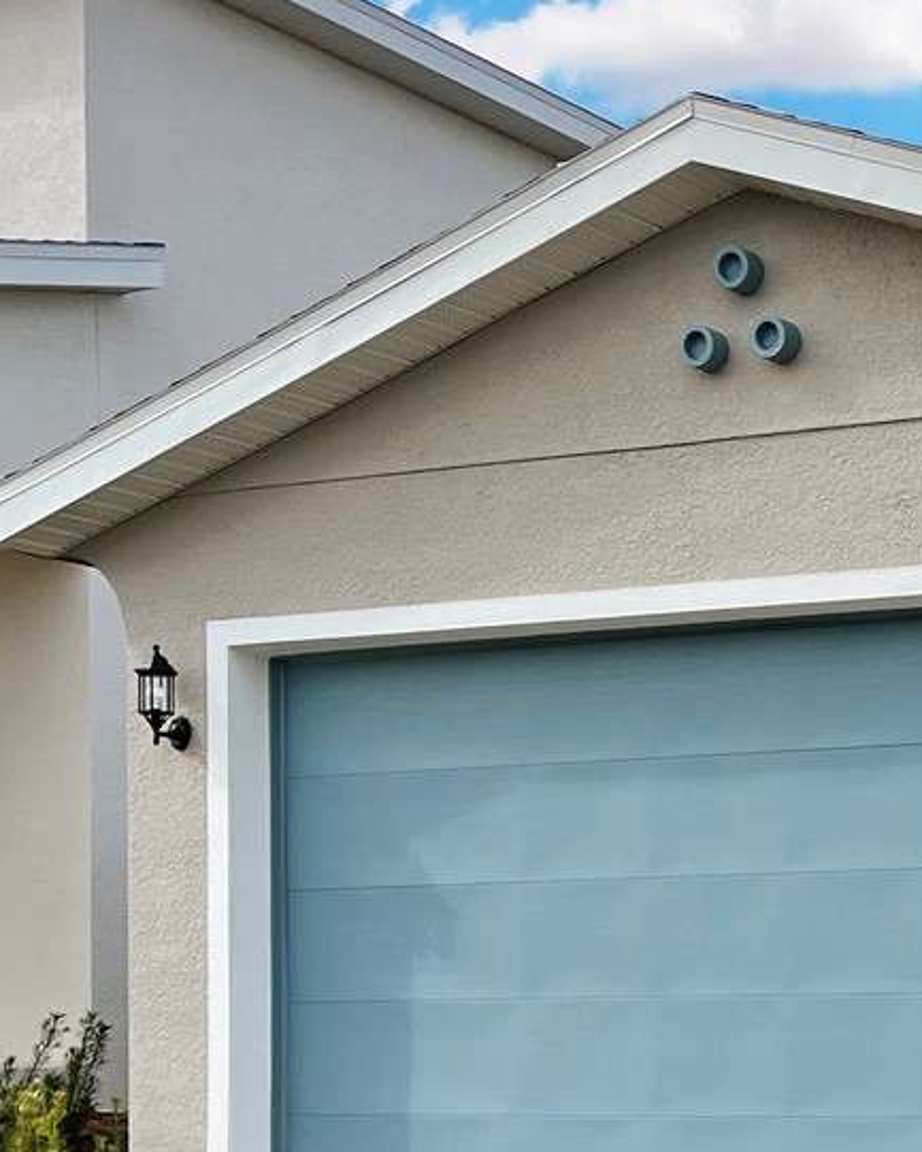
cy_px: 954
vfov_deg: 24.9
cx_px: 1327
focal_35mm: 75
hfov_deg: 18.4
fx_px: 2557
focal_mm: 5.1
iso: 50
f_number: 1.6
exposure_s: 1/2688
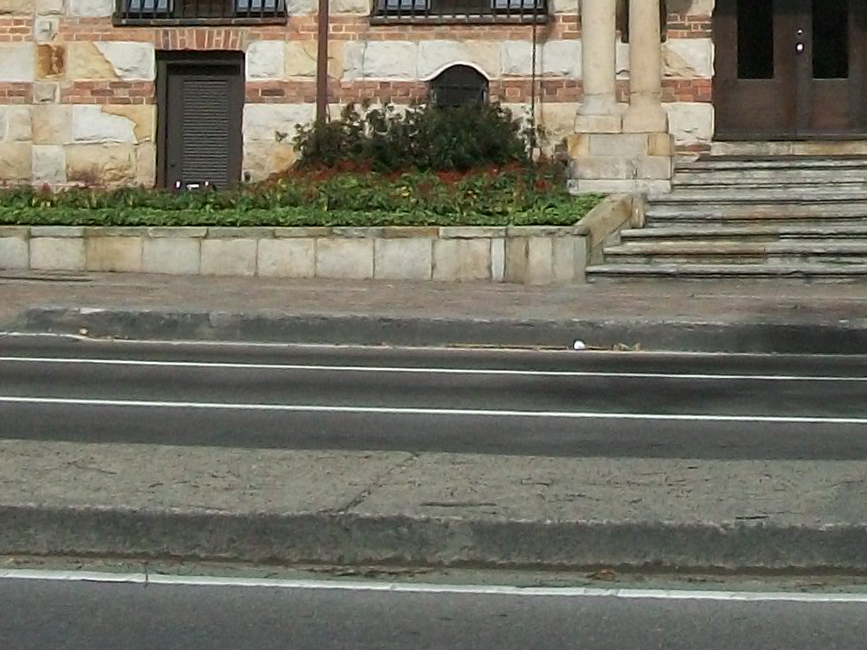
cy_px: -348
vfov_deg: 11.9
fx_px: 2955
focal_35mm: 118
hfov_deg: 16.4
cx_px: 807
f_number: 5.5
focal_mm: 5.7
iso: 80
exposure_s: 1/640
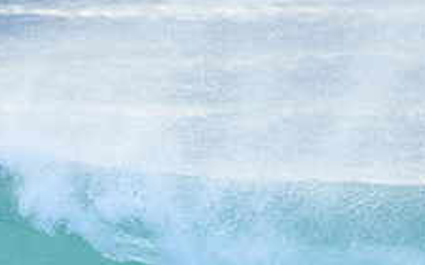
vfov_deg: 0.6
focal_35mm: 2115
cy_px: 345
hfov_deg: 1.0
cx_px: 211
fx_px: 24497
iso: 1600
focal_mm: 800
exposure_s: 1/2500
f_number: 6.3
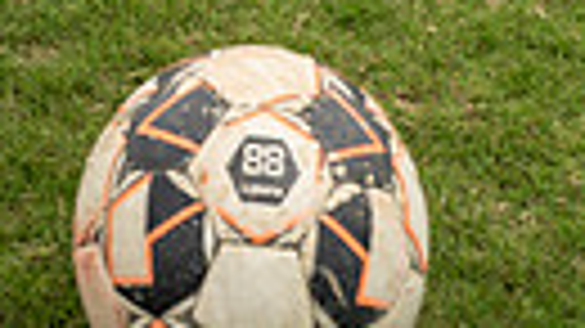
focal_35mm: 120
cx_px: 212
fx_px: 1861
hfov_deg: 17.8
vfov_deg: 8.4
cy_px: -674
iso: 250
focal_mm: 33
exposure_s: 1/250
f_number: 7.1
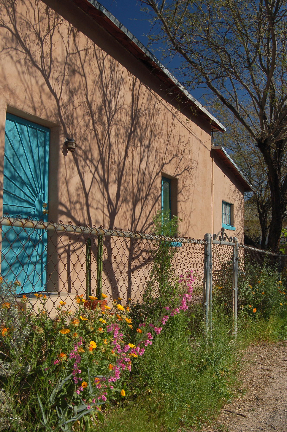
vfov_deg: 49.6
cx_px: 144
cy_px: 216
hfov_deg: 34.1
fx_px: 467
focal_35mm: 39
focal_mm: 26
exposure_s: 1/320
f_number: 9
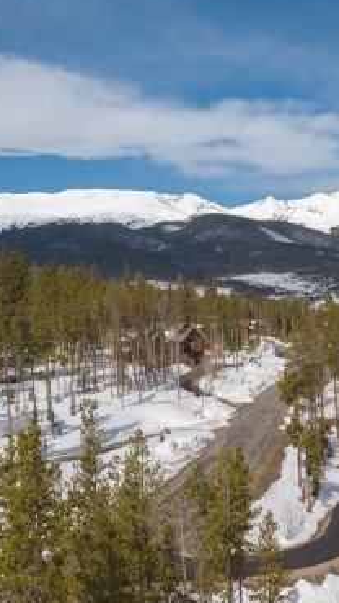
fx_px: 783
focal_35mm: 49
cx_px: 197
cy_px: 342
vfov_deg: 42.0
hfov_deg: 24.4
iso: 200
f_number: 2.2
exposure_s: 1/5000
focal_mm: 4.73
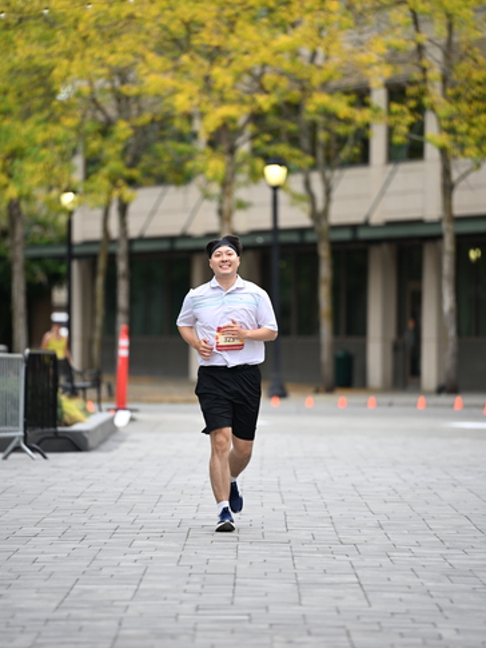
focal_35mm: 218
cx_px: 244
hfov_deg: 6.8
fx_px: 4079
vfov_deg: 9.1
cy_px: 310
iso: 640
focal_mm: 200
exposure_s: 1/1600
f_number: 2.8
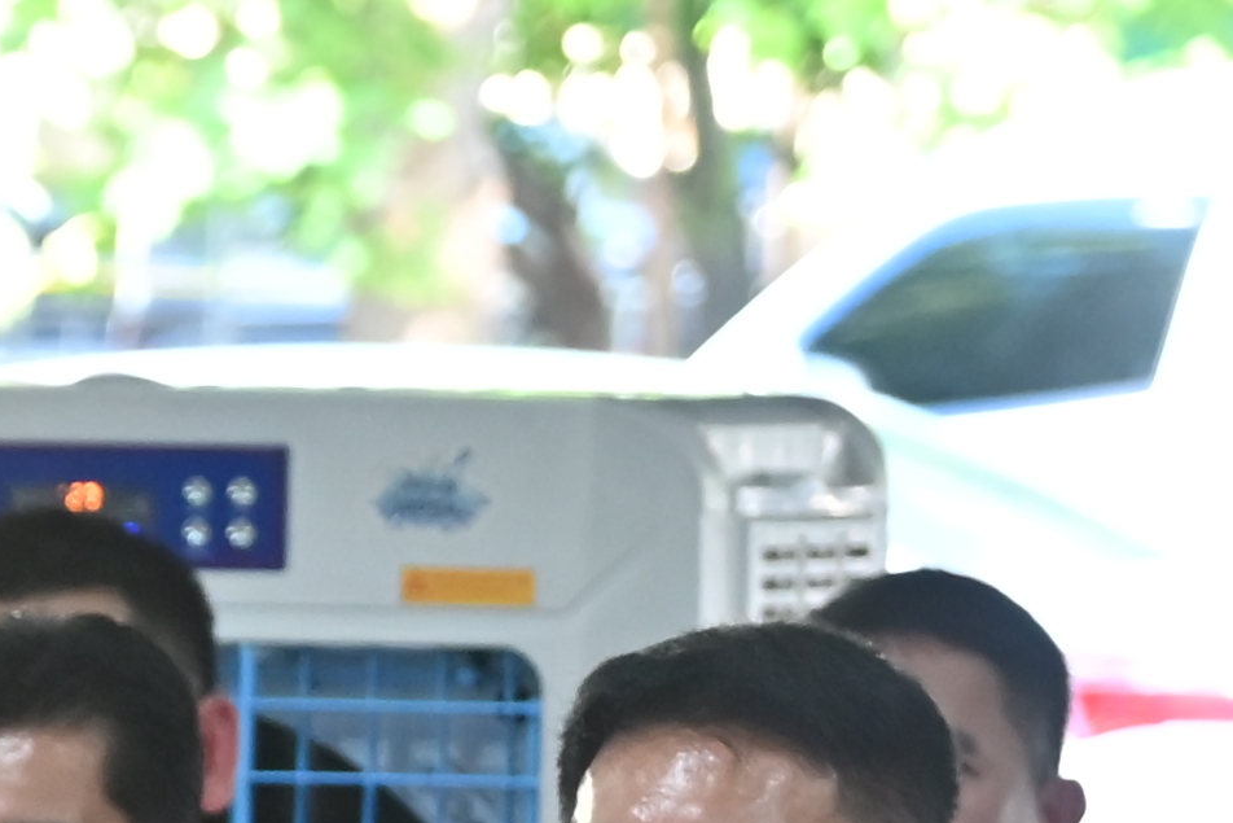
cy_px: 1908
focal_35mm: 451
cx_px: -1852
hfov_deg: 4.5
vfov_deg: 3.0
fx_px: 15448
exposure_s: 1/160
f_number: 4
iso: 1600
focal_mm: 71
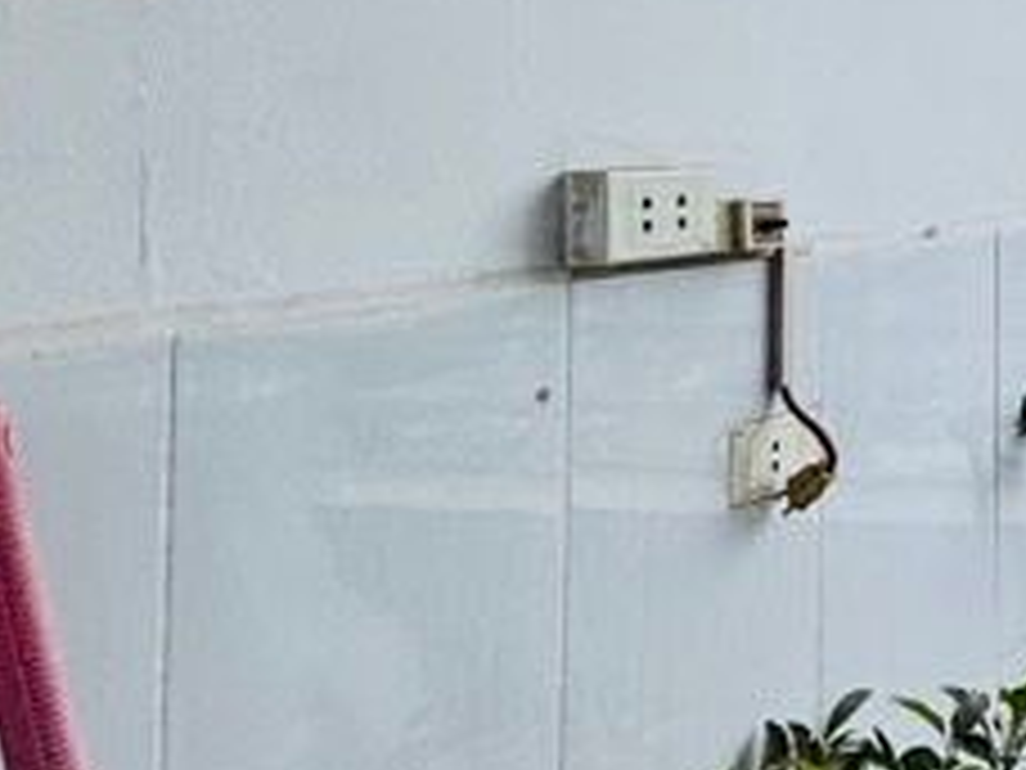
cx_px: 1652
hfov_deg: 23.0
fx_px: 1867
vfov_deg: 22.4
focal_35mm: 63
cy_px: 5
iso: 50
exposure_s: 1/2273
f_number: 2.2
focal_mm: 2.22
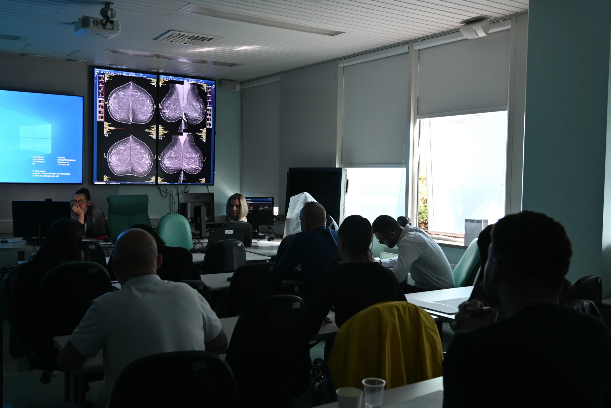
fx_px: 615
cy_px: 203
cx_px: 300
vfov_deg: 36.6
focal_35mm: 36
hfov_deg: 52.8
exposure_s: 1/40
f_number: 3.8
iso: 500
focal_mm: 23.5
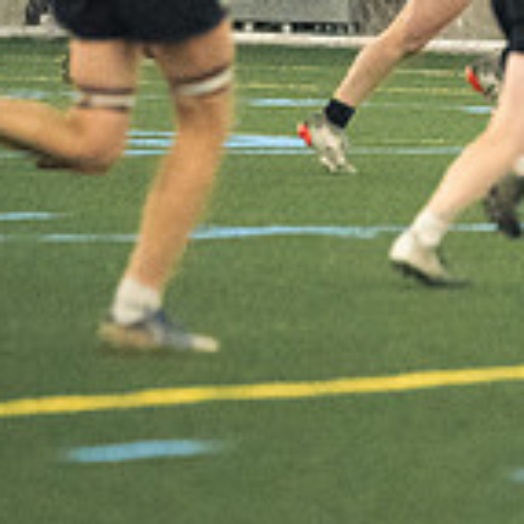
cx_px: 601
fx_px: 16784
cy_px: -172
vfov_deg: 1.8
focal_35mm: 980
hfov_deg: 1.8
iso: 12800
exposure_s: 1/500
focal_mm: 190
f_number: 2.8
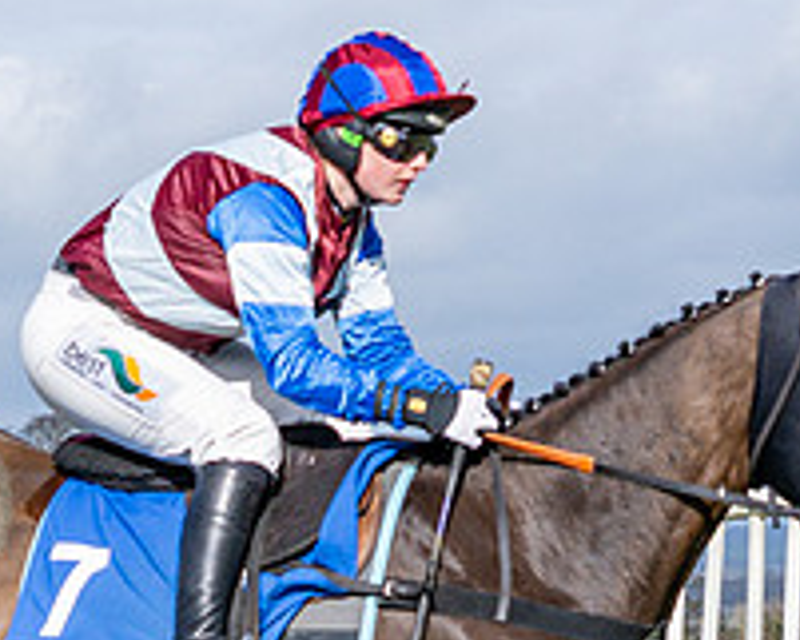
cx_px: -32
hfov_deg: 7.6
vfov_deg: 6.1
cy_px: 590
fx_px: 5993
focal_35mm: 253
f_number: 4
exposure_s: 1/2000
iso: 200
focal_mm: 35
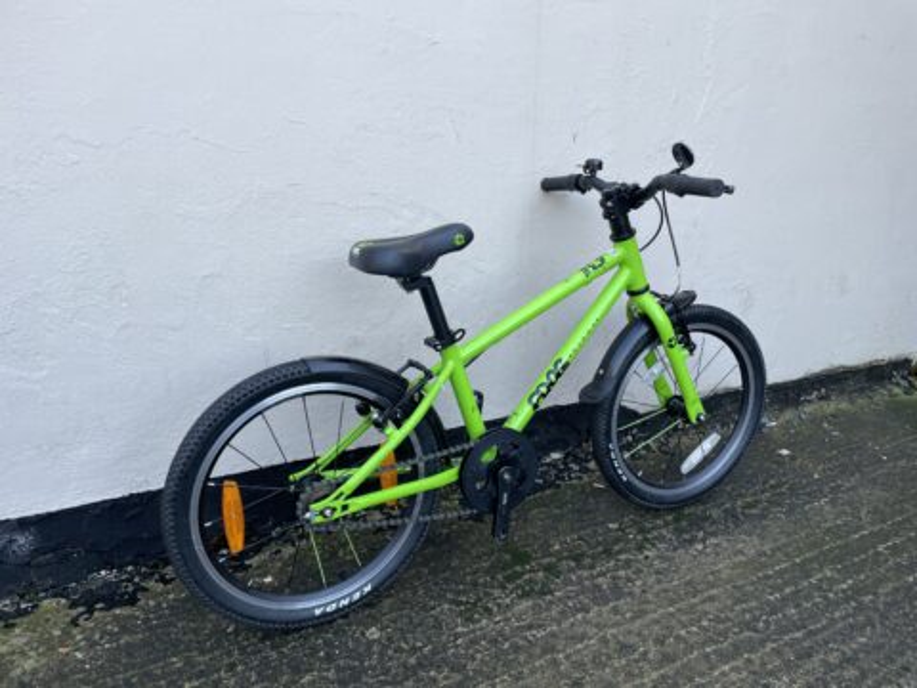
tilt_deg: -17.5
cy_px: 344
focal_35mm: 26
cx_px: 458
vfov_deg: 53.1
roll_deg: -1.3
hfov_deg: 67.3
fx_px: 689
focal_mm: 4.2
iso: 32
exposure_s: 1/188
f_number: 1.6
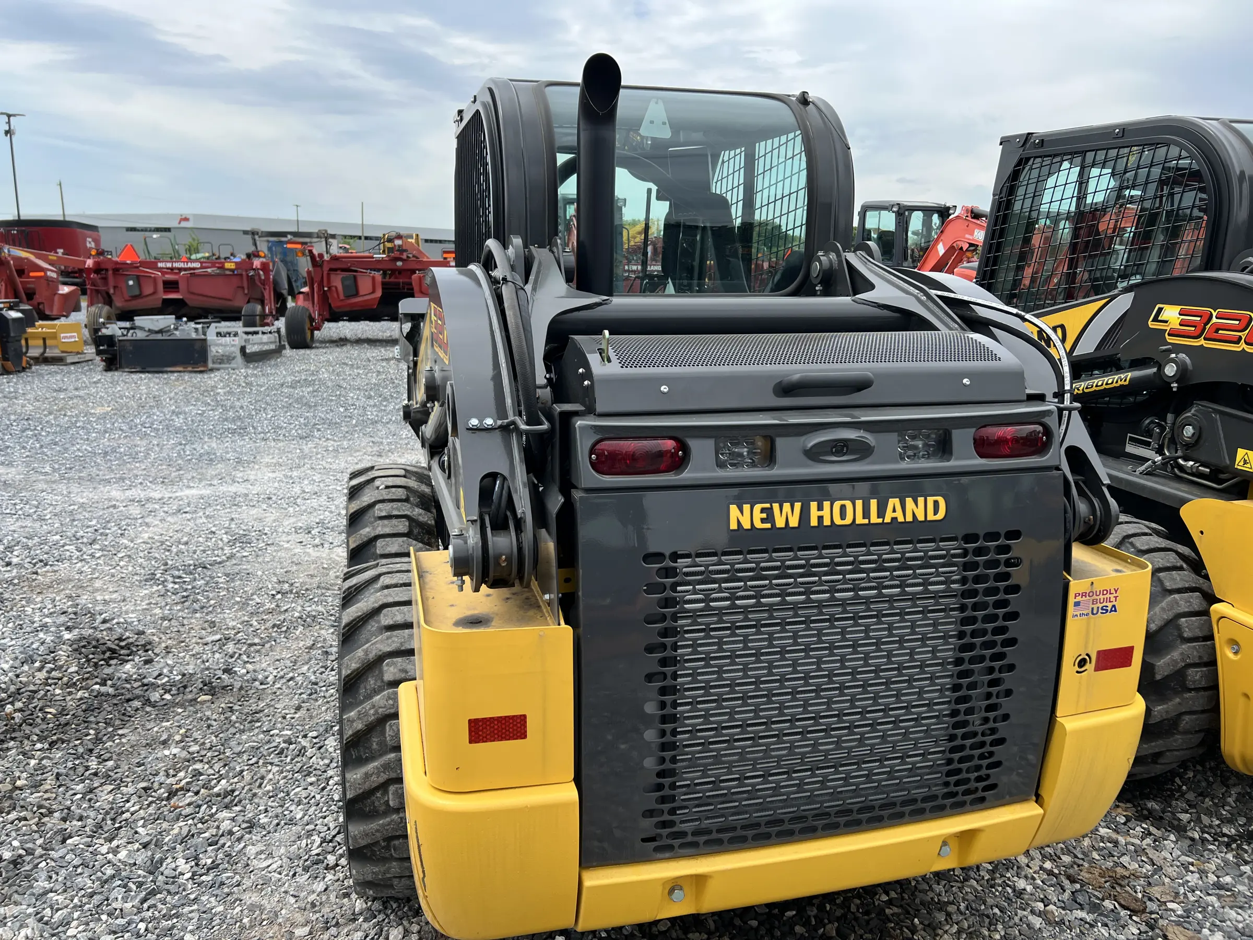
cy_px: 470
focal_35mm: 26
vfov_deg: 53.1
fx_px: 941
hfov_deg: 67.3
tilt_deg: -12.6
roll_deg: -1.3
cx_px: 626
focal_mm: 5.7
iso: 50
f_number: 1.5
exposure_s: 1/1553
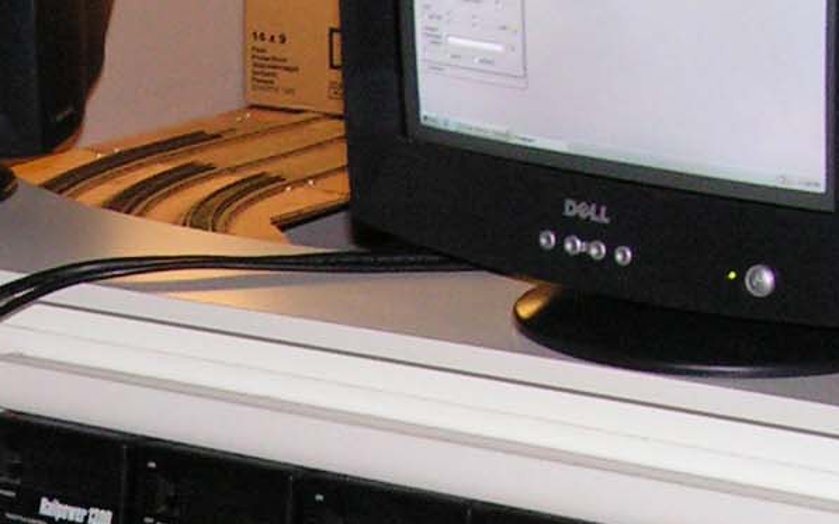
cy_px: 718
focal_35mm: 131
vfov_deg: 9.8
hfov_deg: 15.7
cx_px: 56
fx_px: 2995
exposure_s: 1/40
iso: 200
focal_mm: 6
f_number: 3.2
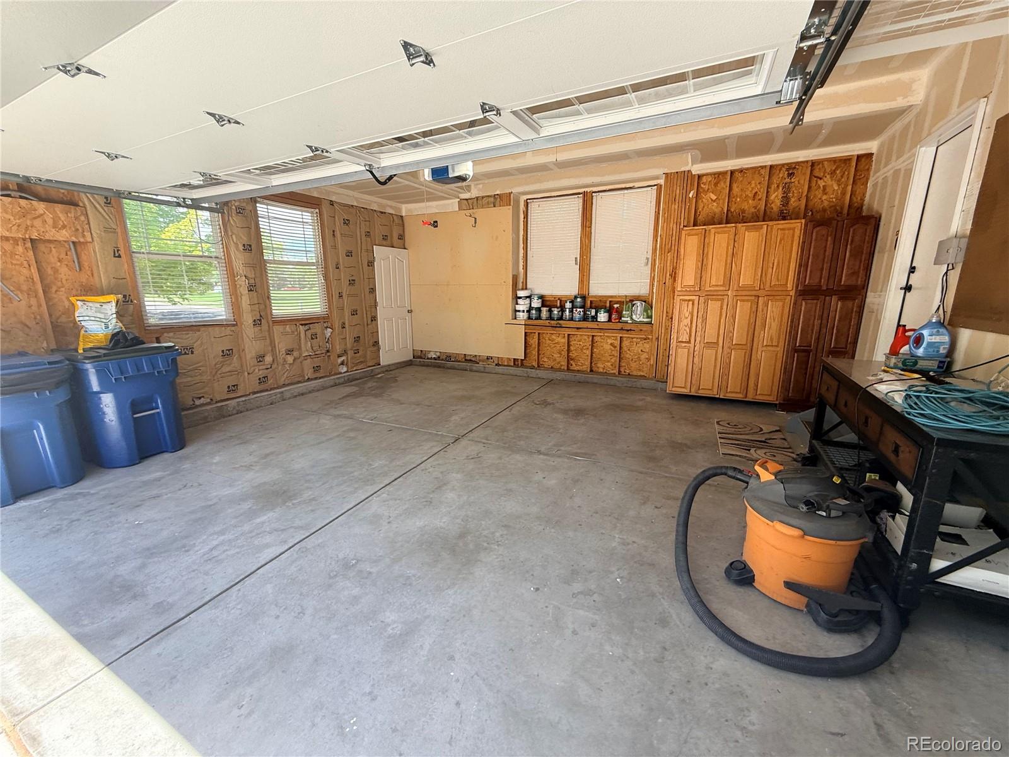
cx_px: 504
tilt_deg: -10.2
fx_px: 408
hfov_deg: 102.1
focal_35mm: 14
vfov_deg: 85.7
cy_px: 378
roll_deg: +0.7
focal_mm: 2.22
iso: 64
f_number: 2.2
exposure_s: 1/157
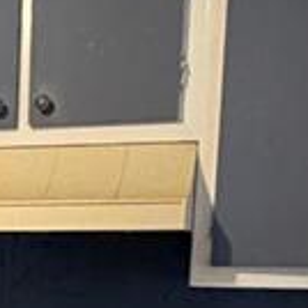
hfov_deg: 14.8
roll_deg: +0.3
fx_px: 1117
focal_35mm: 111
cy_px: 506
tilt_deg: -12.1
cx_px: -131
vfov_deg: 14.3
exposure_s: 1/60
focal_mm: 2.22
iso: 640
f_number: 2.2
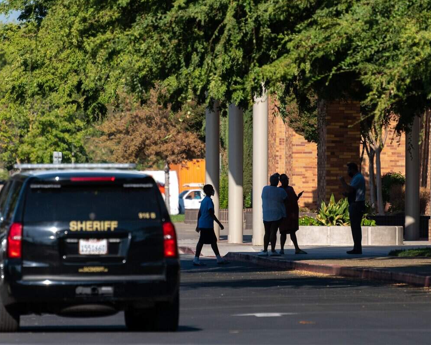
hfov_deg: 5.0
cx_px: 198
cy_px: 172
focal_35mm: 384
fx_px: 4899
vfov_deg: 4.0
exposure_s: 1/2500
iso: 400
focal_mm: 340
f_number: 5.6
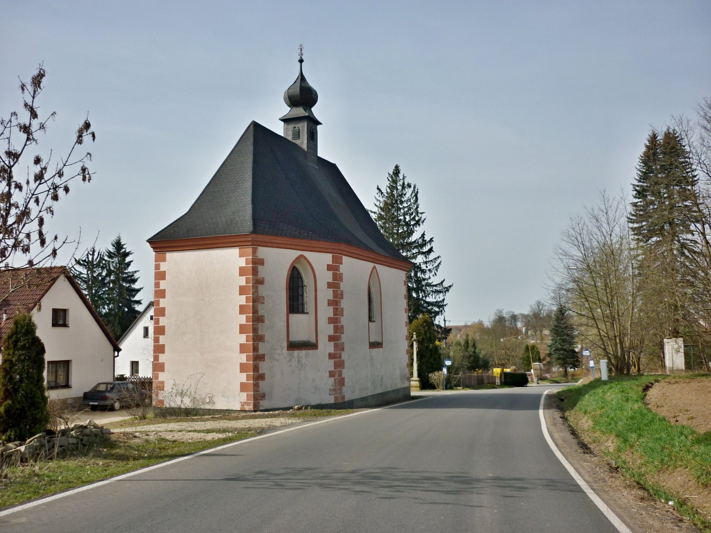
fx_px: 678
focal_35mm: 33
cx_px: 356
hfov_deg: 55.4
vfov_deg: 42.9
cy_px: 266
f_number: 8
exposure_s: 1/250
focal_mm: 5.5
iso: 80
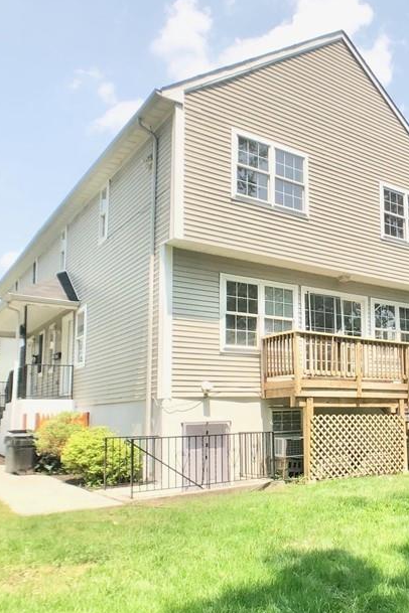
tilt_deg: +6.5
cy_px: 351
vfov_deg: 40.3
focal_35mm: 49
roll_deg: +1.6
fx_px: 835
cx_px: 380
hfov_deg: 26.5
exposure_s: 1/1453
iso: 20
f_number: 1.8
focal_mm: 3.99
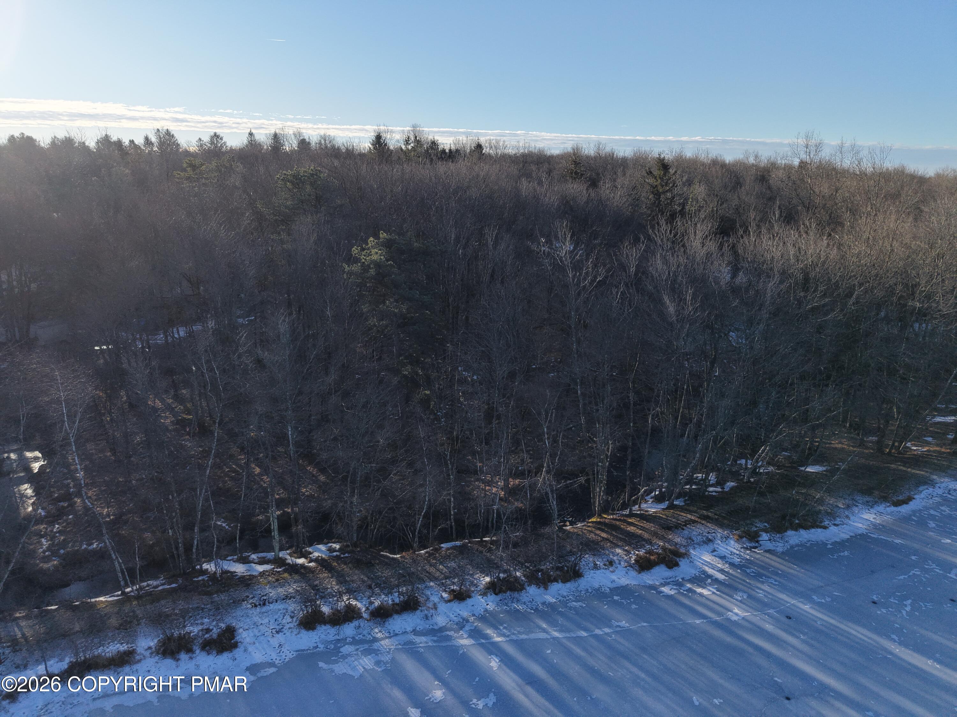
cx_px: 478
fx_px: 664
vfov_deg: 56.8
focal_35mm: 24
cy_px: 358
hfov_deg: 71.6
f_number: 1.8
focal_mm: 8.67
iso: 420
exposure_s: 1/5000
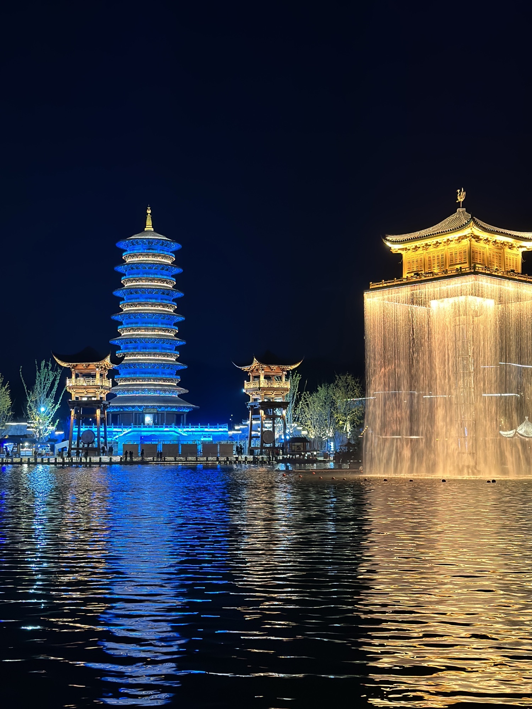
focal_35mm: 48
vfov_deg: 39.7
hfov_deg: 30.3
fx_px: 984
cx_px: 266
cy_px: 354
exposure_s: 1/33
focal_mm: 6.86
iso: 640
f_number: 1.78
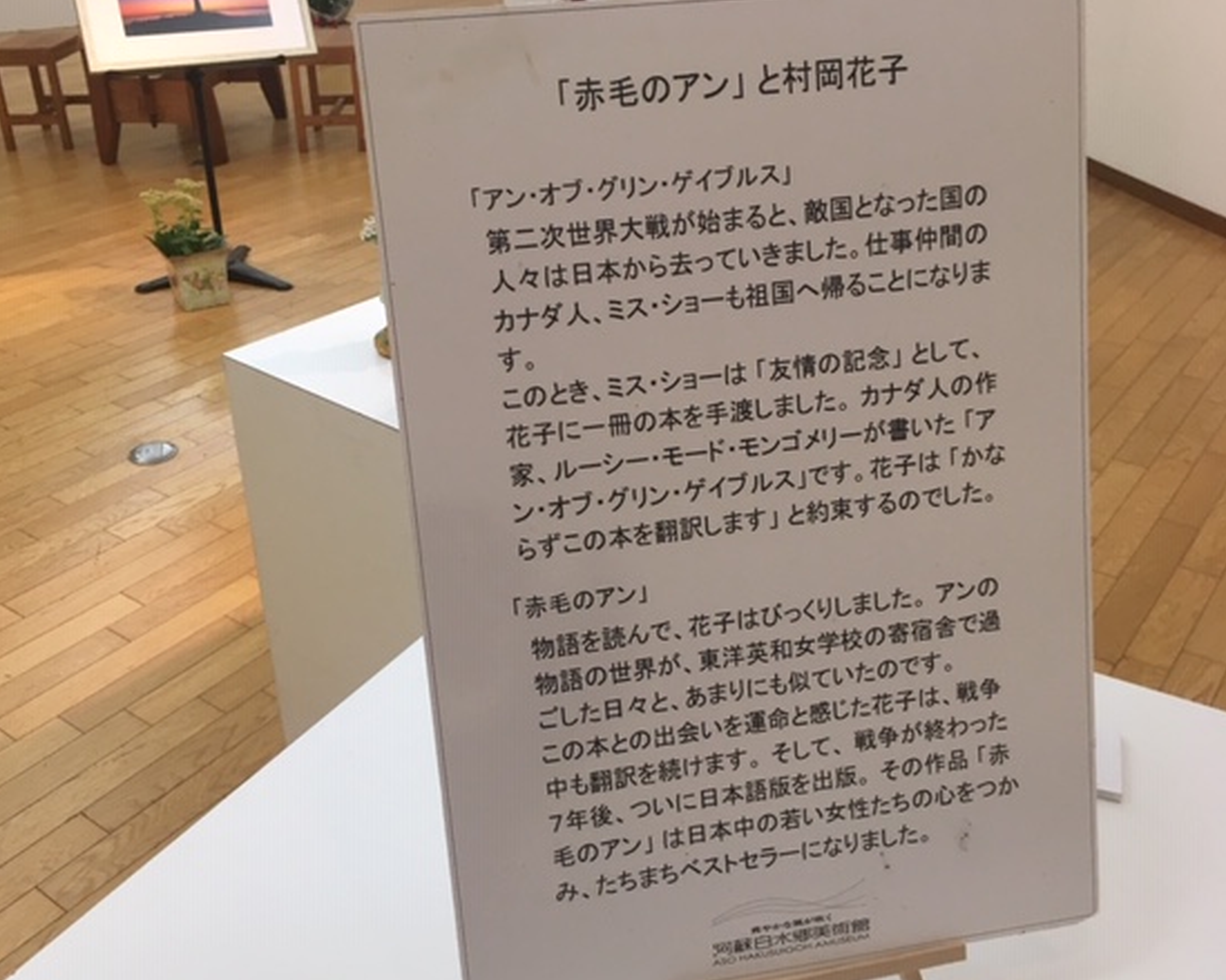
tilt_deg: -29.2
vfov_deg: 44.5
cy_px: 518
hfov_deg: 54.0
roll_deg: +1.4
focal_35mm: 33
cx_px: 525
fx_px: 1197
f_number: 2.2
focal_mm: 4.15
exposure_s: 1/30
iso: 32
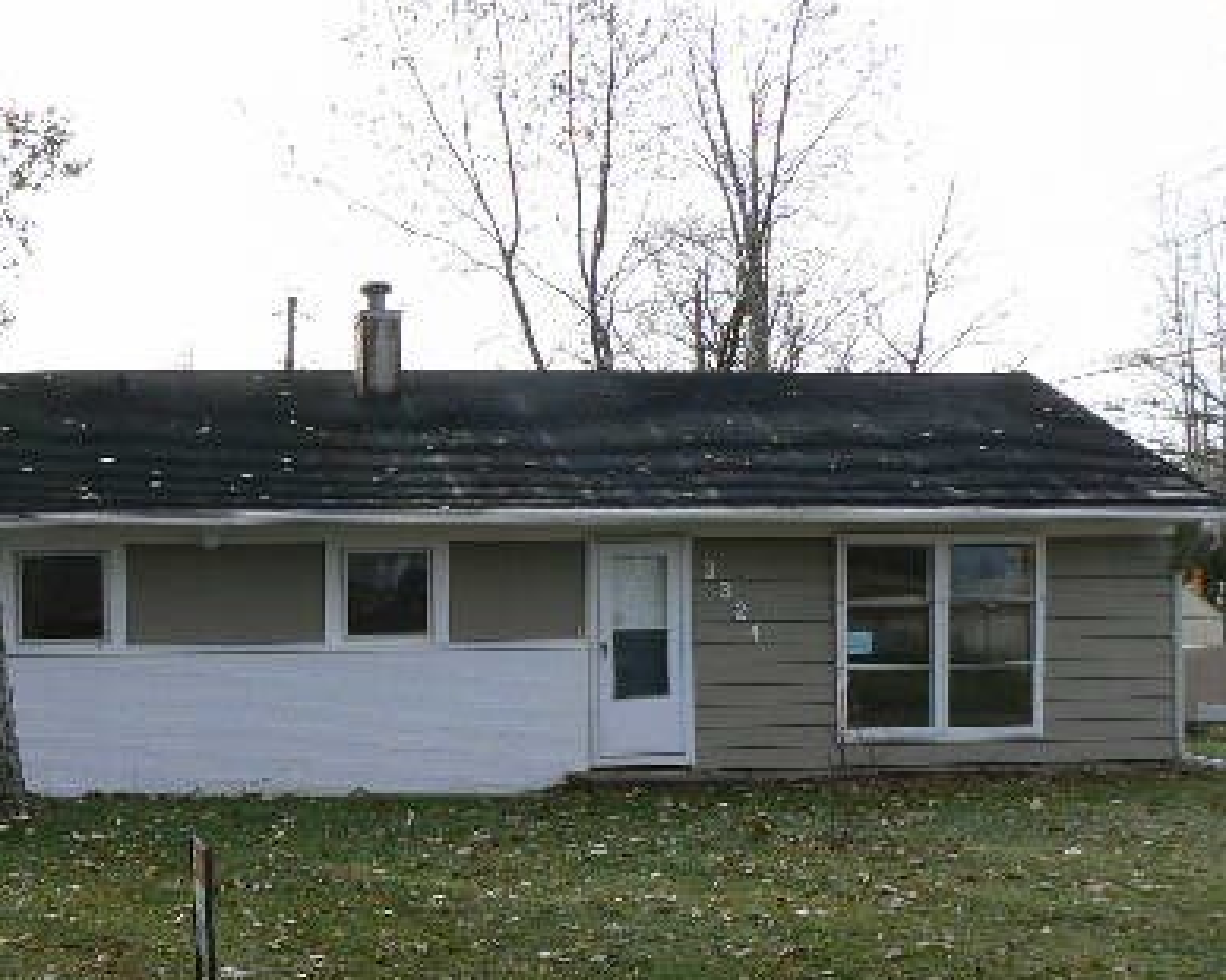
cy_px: 651
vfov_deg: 26.1
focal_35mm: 58
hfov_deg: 31.7
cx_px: 246
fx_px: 2103
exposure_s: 1/250
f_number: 5.6
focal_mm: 6
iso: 80
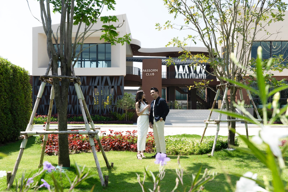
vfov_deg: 38.9
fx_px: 272
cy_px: 96
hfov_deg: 55.8
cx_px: 144
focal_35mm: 34
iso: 200
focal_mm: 34
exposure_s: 1/400
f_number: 11
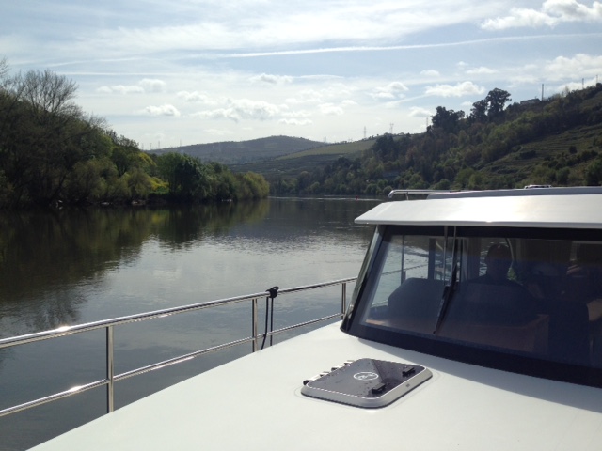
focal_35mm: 33
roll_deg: +0.0
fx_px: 574
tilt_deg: -3.6
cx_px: 301
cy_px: 226
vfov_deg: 42.9
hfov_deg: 55.4
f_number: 2.4
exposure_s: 1/3390
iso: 50
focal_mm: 4.12
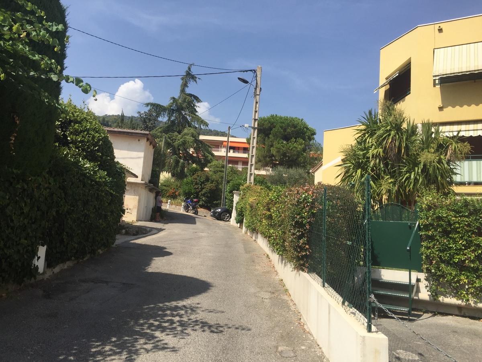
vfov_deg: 48.2
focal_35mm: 29
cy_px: 181
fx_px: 404
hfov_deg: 61.7
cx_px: 241
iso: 32
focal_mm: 4.15
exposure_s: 1/1883
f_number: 2.2
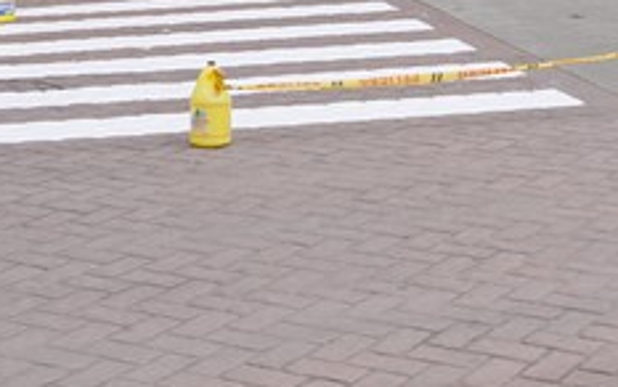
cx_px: 621
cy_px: -147
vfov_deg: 12.0
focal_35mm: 105
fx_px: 1770
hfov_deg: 19.2
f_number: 5.6
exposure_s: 1/320
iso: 100
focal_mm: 20
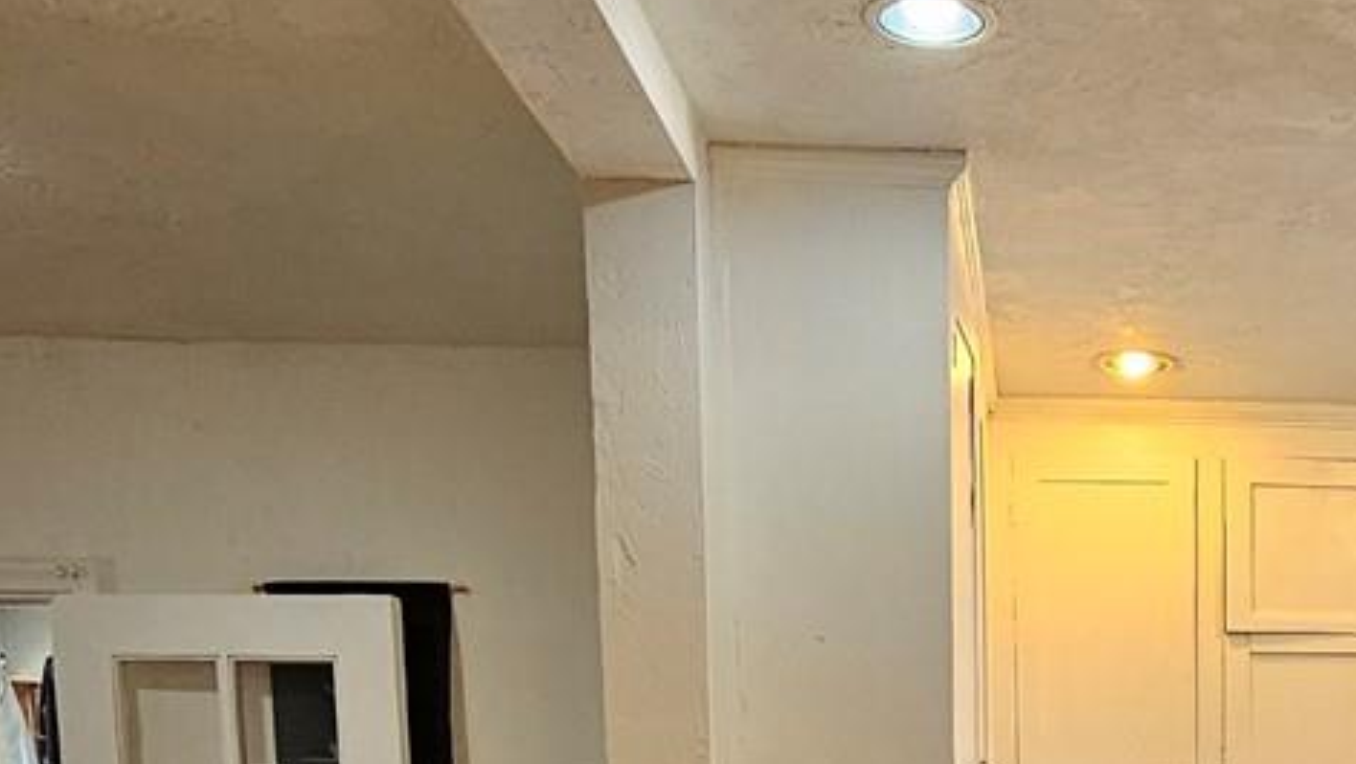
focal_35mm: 48
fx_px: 1727
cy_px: 1126
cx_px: 1284
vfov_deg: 21.3
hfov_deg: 39.0
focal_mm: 2.2
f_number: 2.2
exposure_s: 1/60
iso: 160
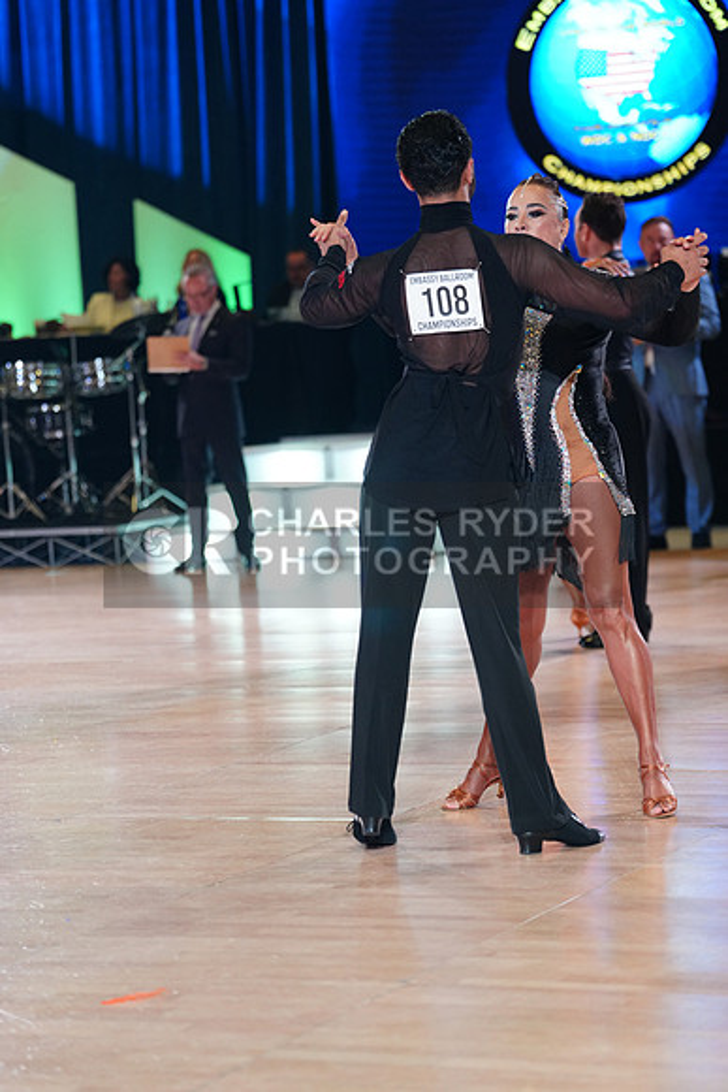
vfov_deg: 18.6
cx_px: 364
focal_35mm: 110
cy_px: 546
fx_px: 3334
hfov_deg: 12.5
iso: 2000
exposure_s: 1/400
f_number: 2.8
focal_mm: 110
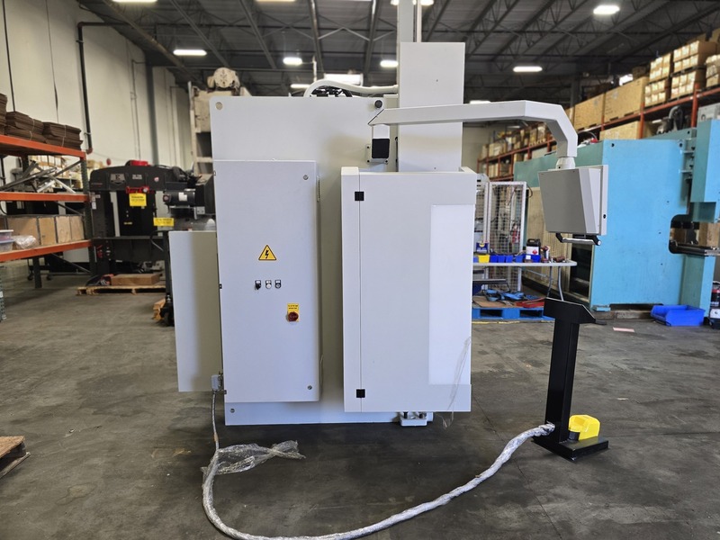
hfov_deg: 73.9
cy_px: 270
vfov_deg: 58.9
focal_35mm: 23
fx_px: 478
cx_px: 360
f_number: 1.7
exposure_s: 1/120
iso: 250
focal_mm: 6.3
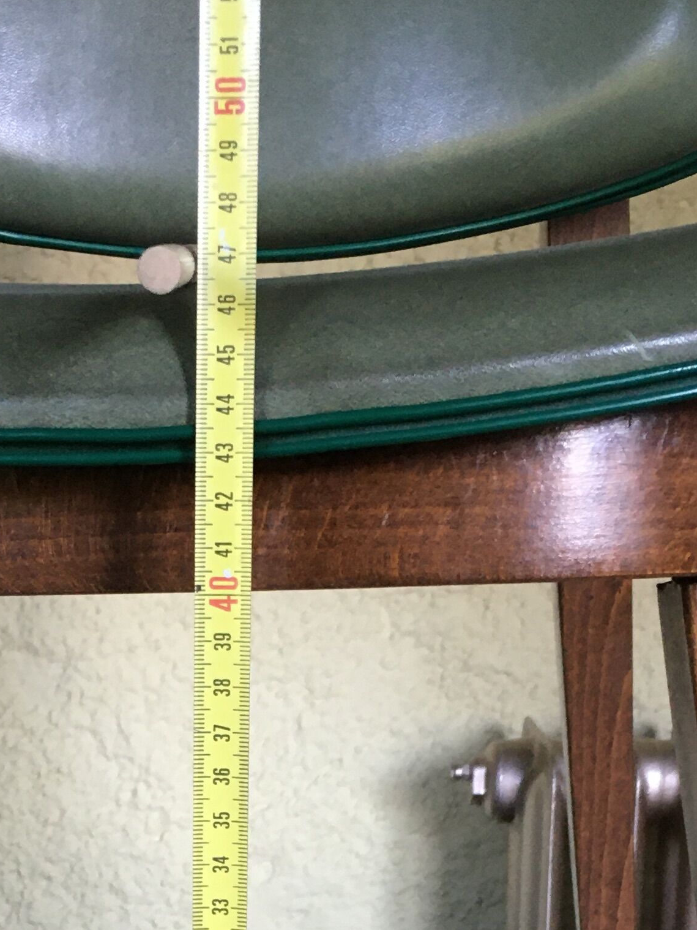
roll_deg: -1.2
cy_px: 1025
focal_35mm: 77
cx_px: 174
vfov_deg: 23.7
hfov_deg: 19.0
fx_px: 2068
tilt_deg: -14.5
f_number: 2.2
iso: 125
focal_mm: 4.15
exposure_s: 1/33
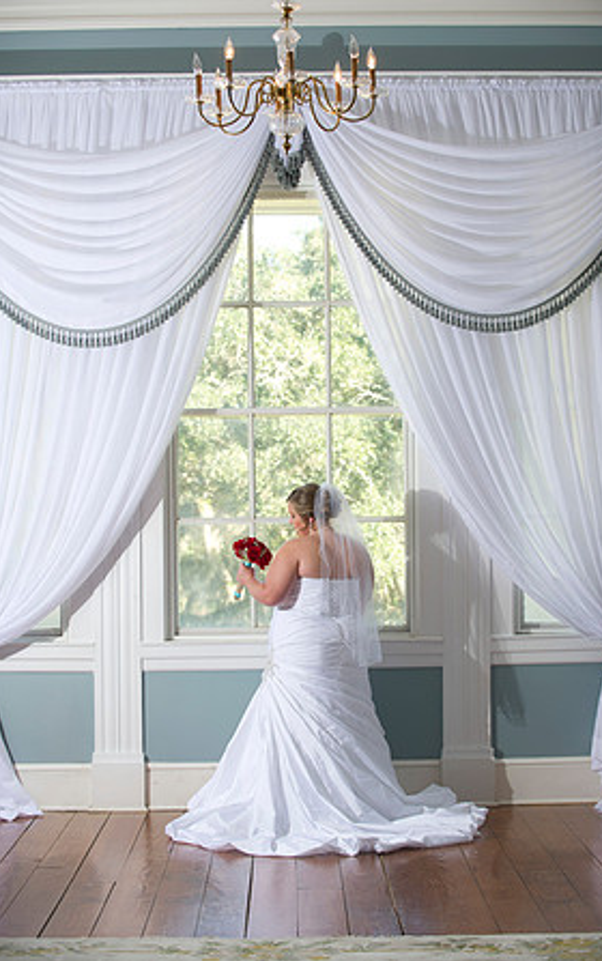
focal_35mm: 84
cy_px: 479
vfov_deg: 24.6
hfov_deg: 15.6
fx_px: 2201
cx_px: 317
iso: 400
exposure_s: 1/125
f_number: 4
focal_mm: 82
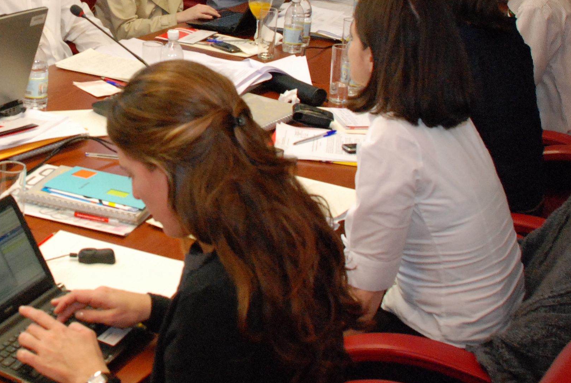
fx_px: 1032
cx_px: 72
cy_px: -18
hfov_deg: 29.8
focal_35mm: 65
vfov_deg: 20.2
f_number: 5.6
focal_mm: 18
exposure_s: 1/100
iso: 1250
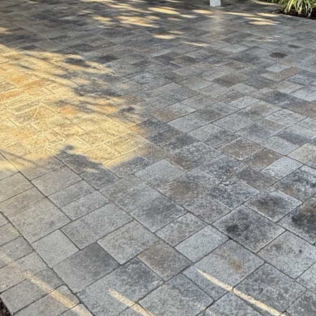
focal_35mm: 41
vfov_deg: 40.6
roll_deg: +2.4
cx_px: 232
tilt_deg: -35.8
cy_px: 198
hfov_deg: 39.9
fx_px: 423
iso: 64
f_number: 2.2
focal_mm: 2.22
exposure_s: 1/187
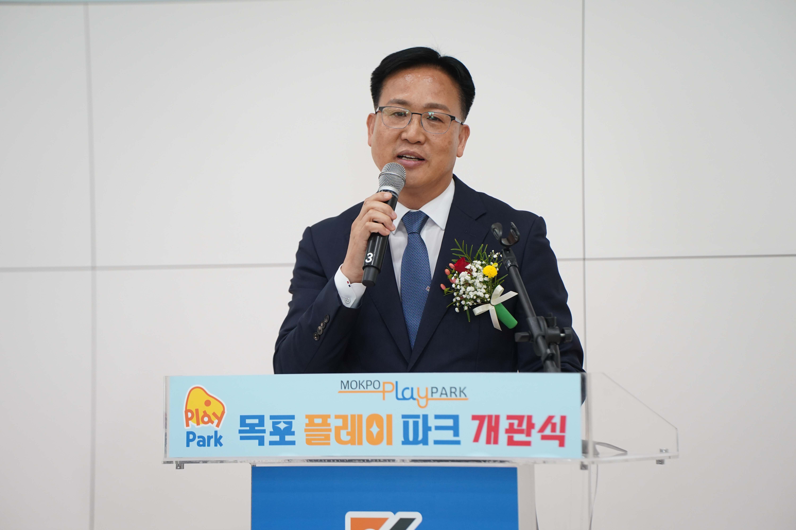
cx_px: 398
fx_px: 3803
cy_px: 265
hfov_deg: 11.9
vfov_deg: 8.0
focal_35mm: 172
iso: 1600
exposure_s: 1/160
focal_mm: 172
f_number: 4
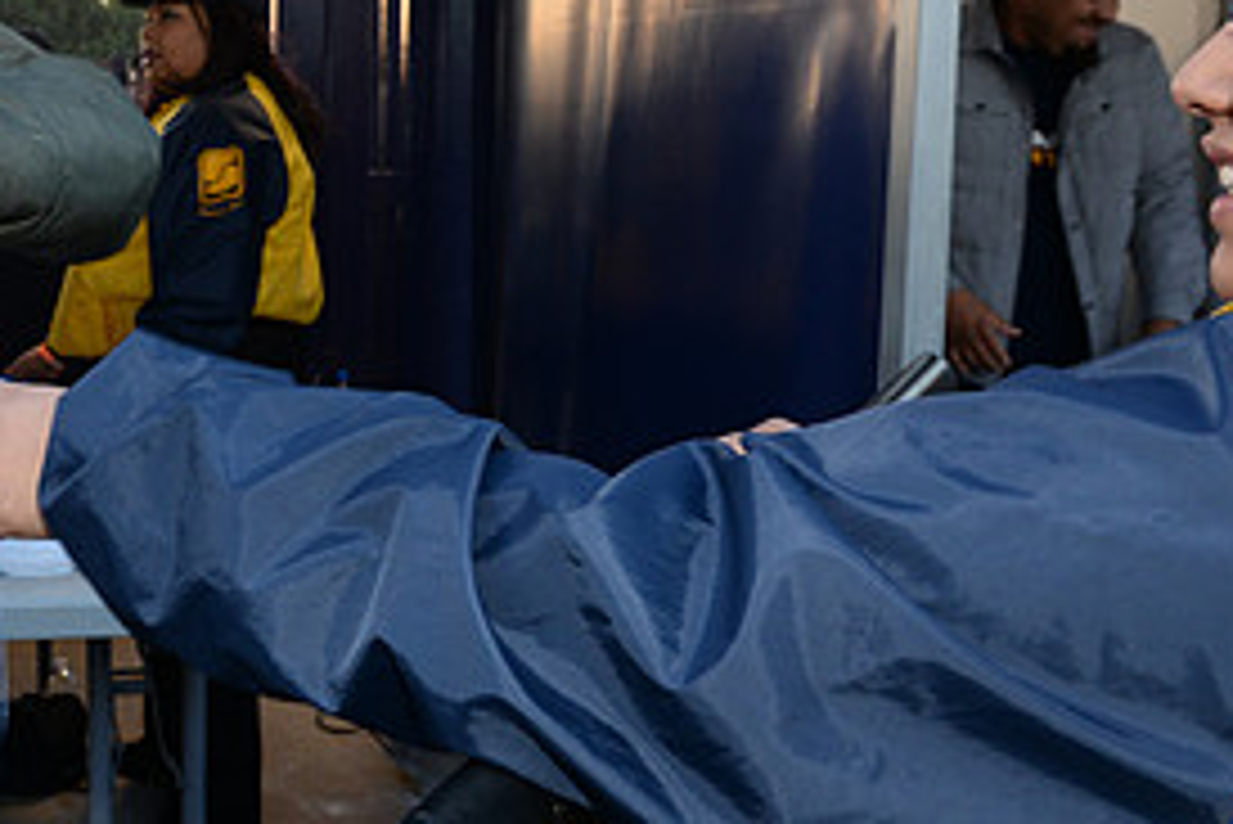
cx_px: 45
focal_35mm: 55
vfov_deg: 24.6
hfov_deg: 33.6
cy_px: 290
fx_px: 1885
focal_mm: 26
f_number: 7.1
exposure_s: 1/60
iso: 800
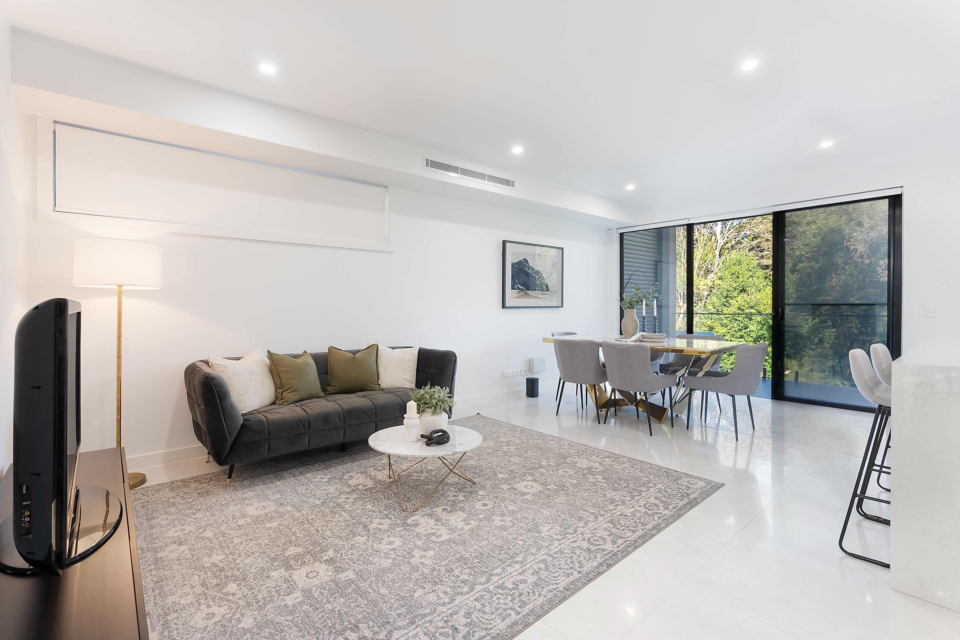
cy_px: 320
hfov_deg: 96.7
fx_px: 427
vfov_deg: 73.7
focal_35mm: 16
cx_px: 480
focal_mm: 16
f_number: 11
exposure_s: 1/2
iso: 400
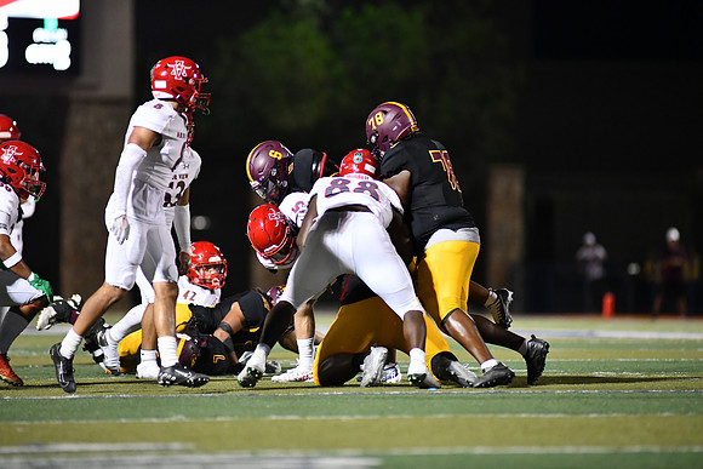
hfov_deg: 6.9
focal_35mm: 300
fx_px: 5859
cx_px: 352
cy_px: 234
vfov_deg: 4.6
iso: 4000
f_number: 2.8
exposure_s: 1/1000
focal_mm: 300
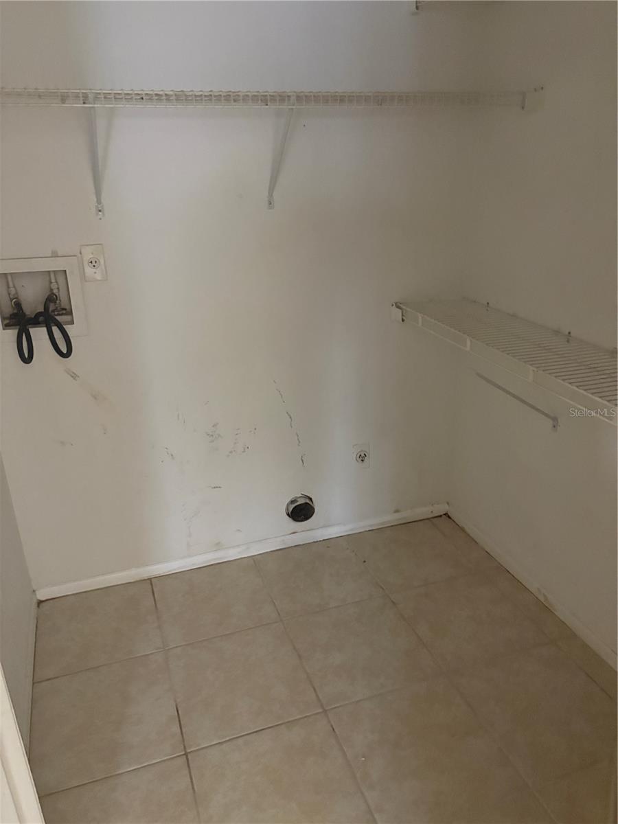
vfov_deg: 67.3
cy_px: 412
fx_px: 619
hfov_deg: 53.1
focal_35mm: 26
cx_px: 309
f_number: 1.6
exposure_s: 1/30
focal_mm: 5.96
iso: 640
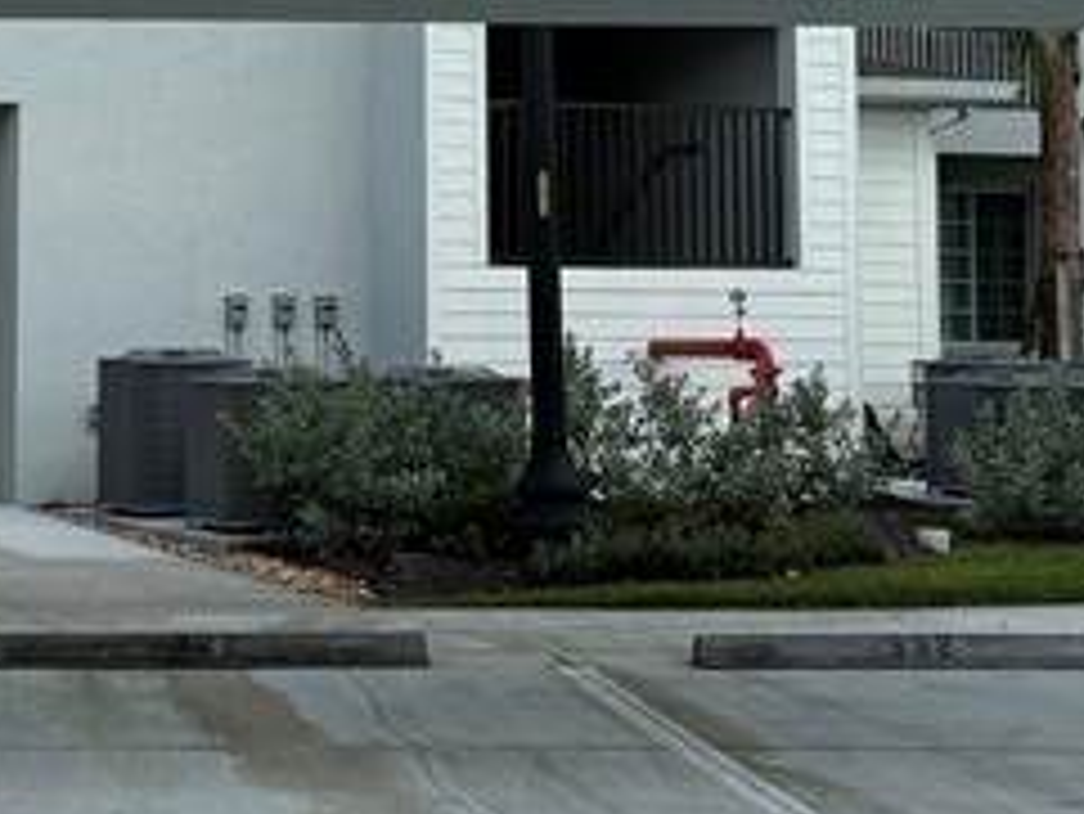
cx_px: 180
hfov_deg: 19.0
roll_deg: -0.4
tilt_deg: +5.7
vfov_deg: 14.3
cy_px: -4
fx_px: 3196
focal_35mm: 102
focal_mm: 6.76
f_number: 1.78
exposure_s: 1/4673
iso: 100
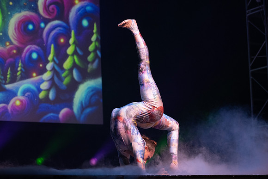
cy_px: 102
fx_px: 773
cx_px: 150
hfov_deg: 19.7
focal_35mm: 104
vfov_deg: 13.2
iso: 1600
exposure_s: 1/400
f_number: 2.8
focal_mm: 86
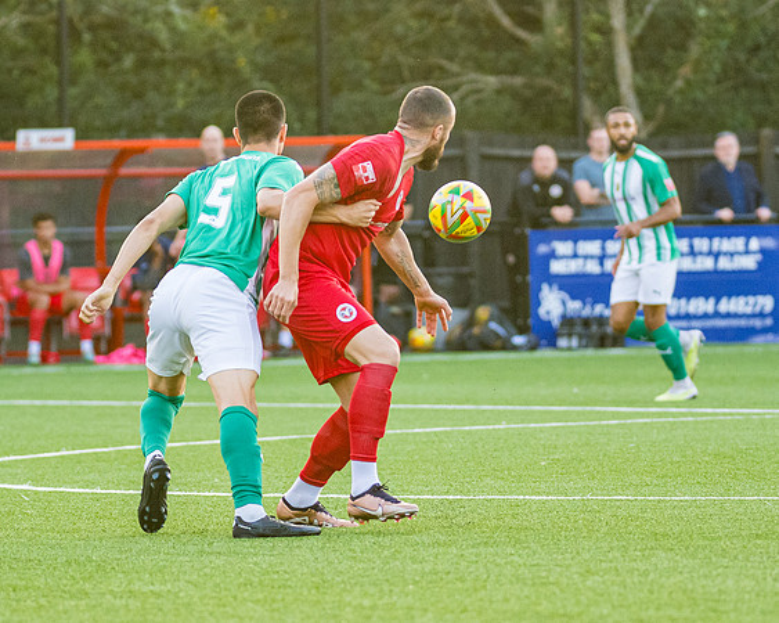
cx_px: 362
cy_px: 165
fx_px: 9281
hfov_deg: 4.8
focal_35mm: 403
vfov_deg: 3.8
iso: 1250
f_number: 2.8
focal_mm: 160
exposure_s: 1/1000
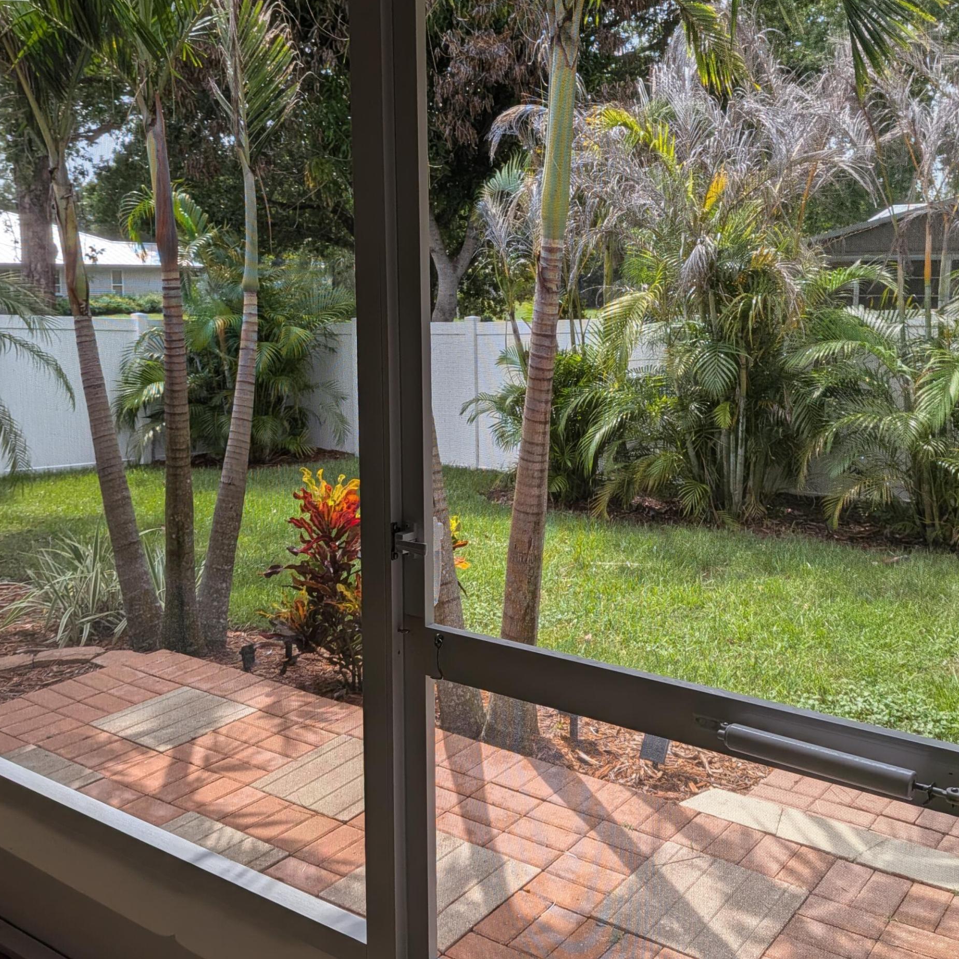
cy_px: 417
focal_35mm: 33
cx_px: 518
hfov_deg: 49.7
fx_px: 1034
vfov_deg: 49.6
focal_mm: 4.53
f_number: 1.7
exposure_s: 1/695
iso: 24
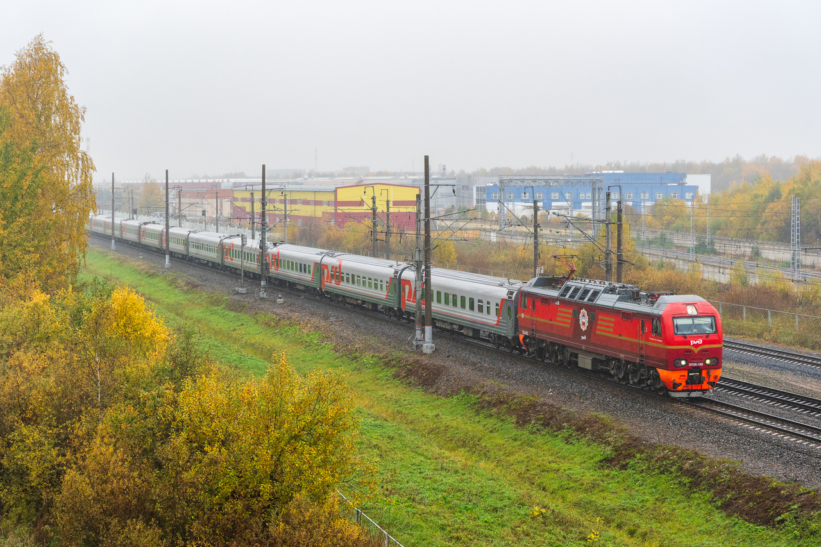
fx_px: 1596
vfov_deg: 19.5
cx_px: 410
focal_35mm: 70
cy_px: 274
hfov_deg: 28.8
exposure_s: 1/640
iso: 1000
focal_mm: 70
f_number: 6.3
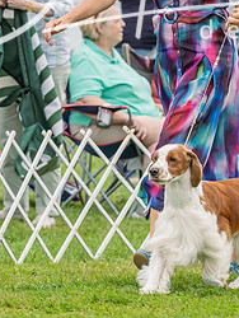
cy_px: 116
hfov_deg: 3.6
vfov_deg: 4.8
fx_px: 3786
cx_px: 119
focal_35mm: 412
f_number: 3.5
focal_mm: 126
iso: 400
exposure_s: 1/1250
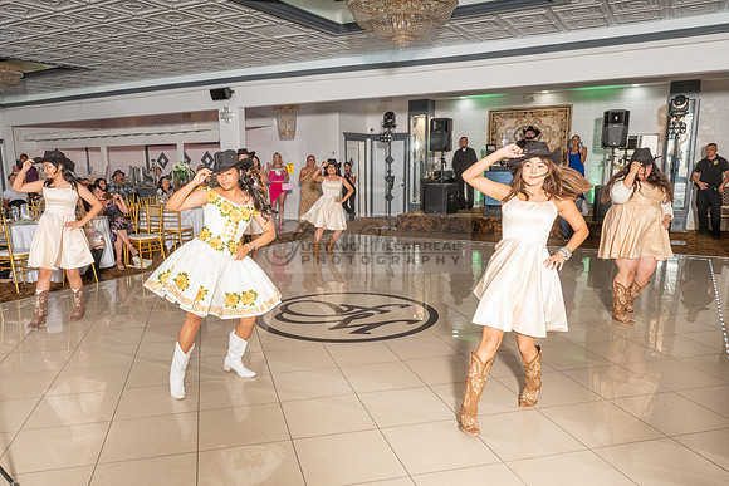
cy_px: 275
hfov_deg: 66.9
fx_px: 551
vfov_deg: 47.5
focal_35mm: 27
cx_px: 340
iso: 800
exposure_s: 1/200
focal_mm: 24
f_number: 7.1
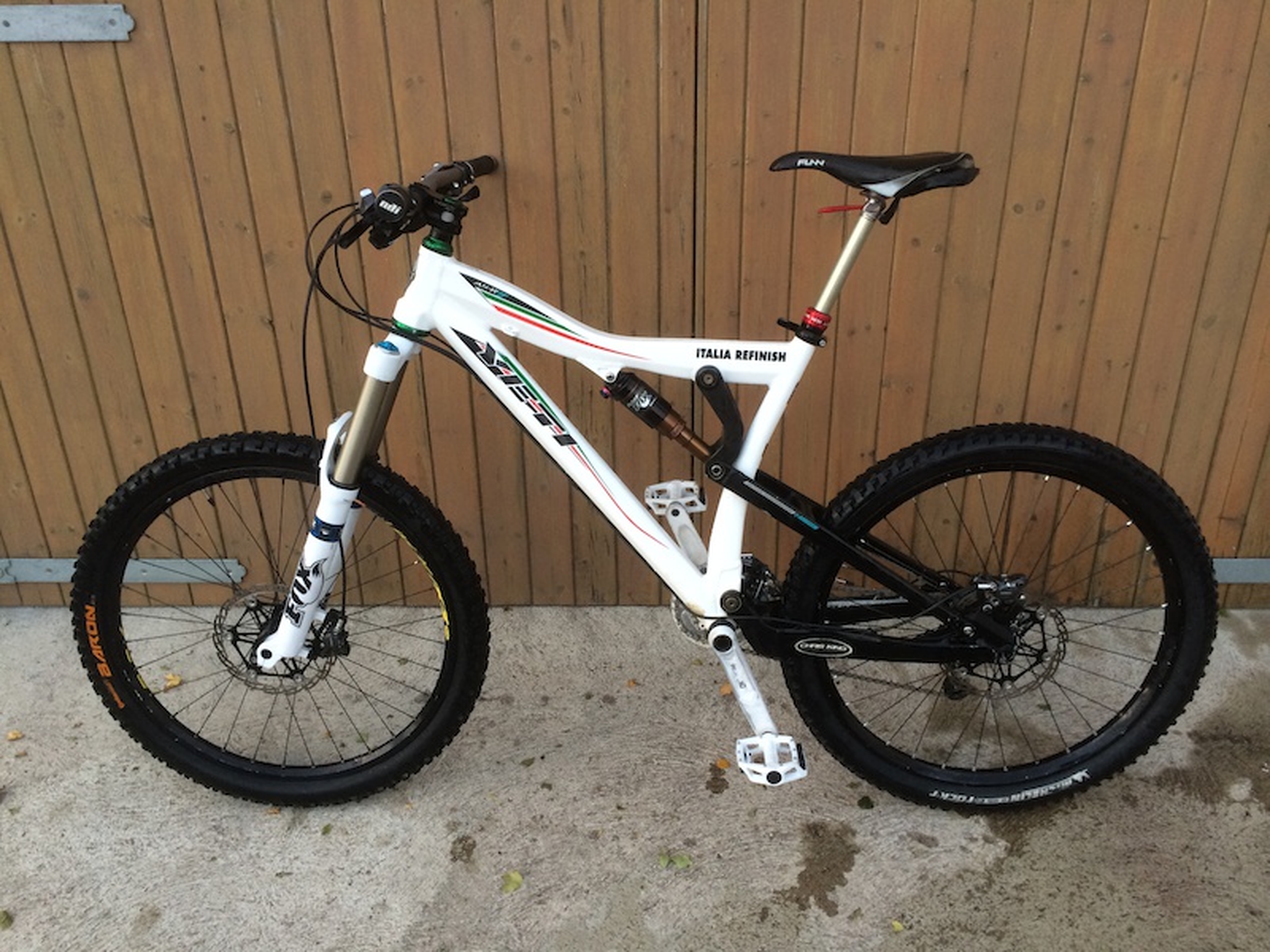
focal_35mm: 30
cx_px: 635
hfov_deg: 60.0
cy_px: 476
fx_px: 1101
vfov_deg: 46.8
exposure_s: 1/30
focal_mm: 4.12
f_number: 2.2
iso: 50
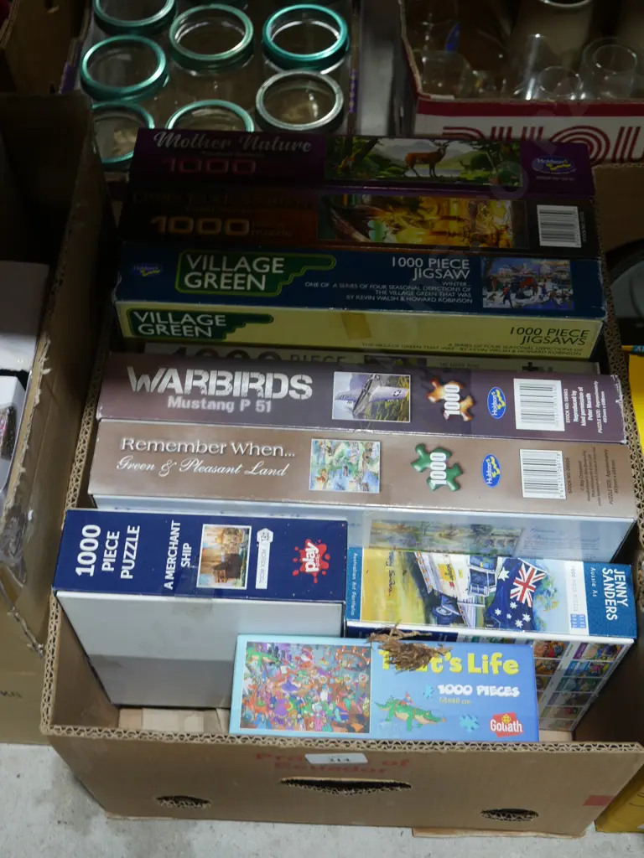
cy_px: 429
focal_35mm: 44
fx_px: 1091
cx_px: 322
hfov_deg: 32.9
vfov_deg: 42.9
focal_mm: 22
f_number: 4.7
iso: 320
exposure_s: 1/60
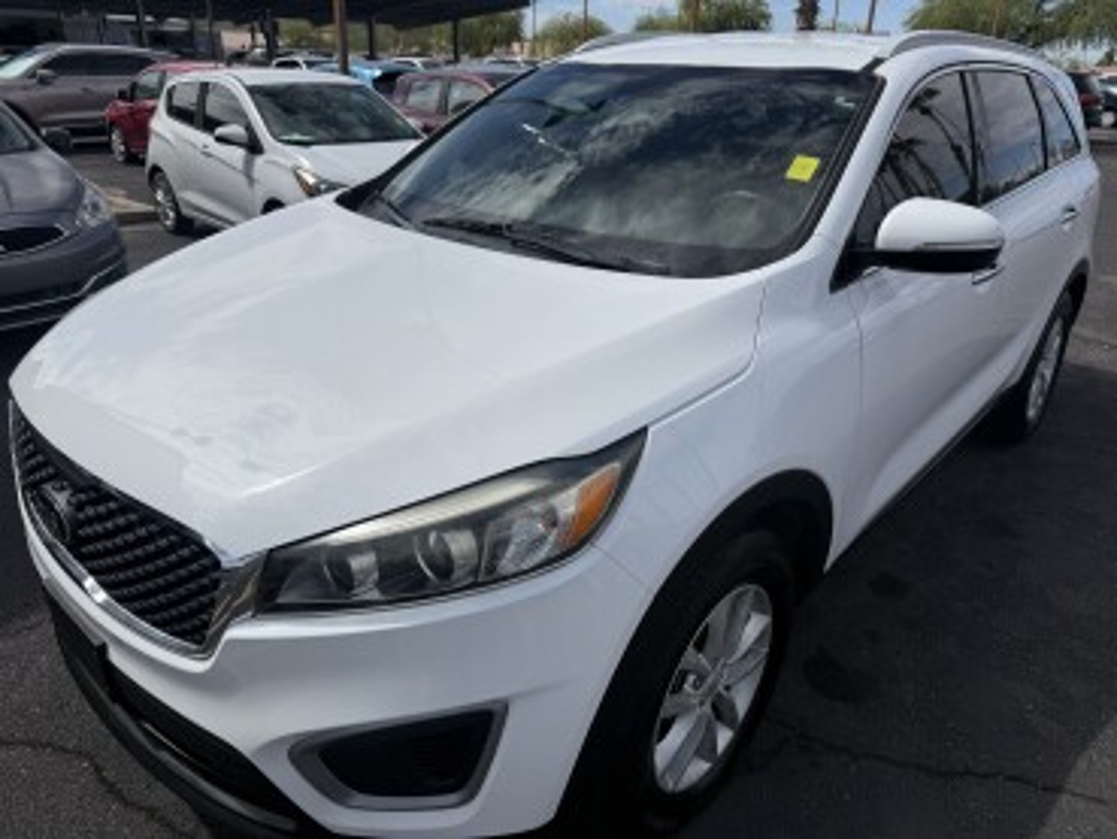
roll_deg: -2.3
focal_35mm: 24
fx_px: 775
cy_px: 420
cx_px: 558
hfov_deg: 71.6
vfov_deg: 56.8
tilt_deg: -23.2
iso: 80
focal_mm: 6.76
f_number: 1.78
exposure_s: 1/10309
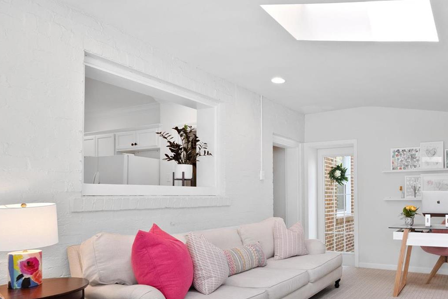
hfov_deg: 66.3
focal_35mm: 25
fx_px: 311
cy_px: 209
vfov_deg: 50.0
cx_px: 345
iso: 400
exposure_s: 1/15
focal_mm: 8
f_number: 6.3
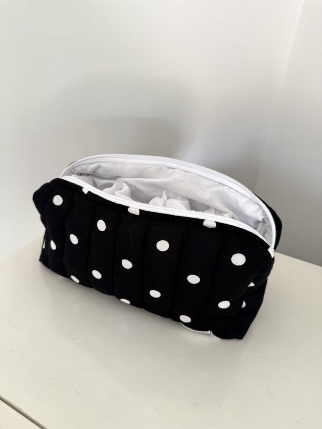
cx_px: 161
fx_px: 298
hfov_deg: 56.8
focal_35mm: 24
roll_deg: -5.0
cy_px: 214
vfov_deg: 71.6
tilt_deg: -28.5
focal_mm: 6.76
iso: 125
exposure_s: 1/121
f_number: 1.78
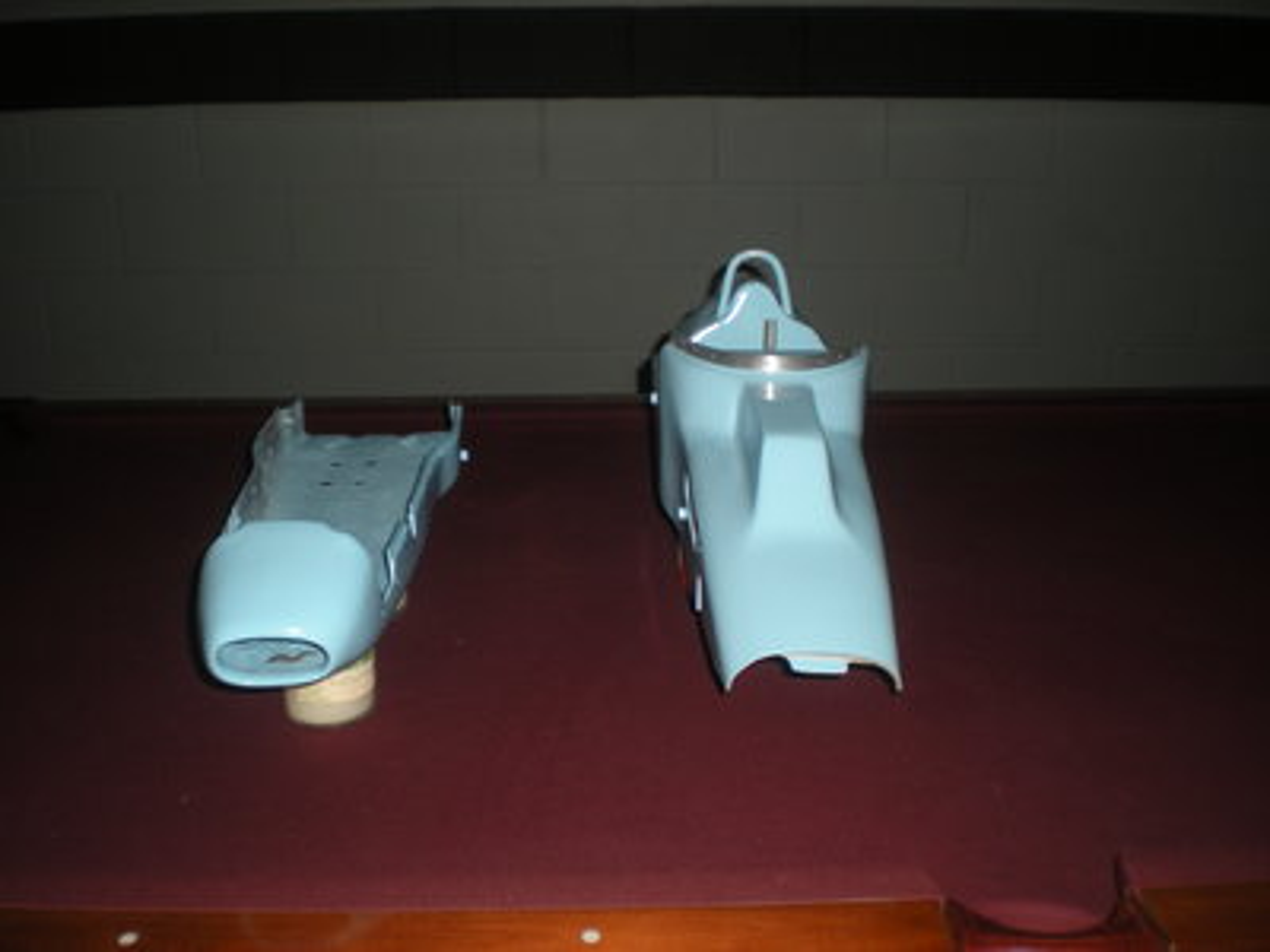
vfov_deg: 37.7
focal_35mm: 38
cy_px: 476
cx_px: 635
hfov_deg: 49.0
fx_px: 1394
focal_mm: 6.3
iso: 79
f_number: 3.1
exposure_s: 1/60
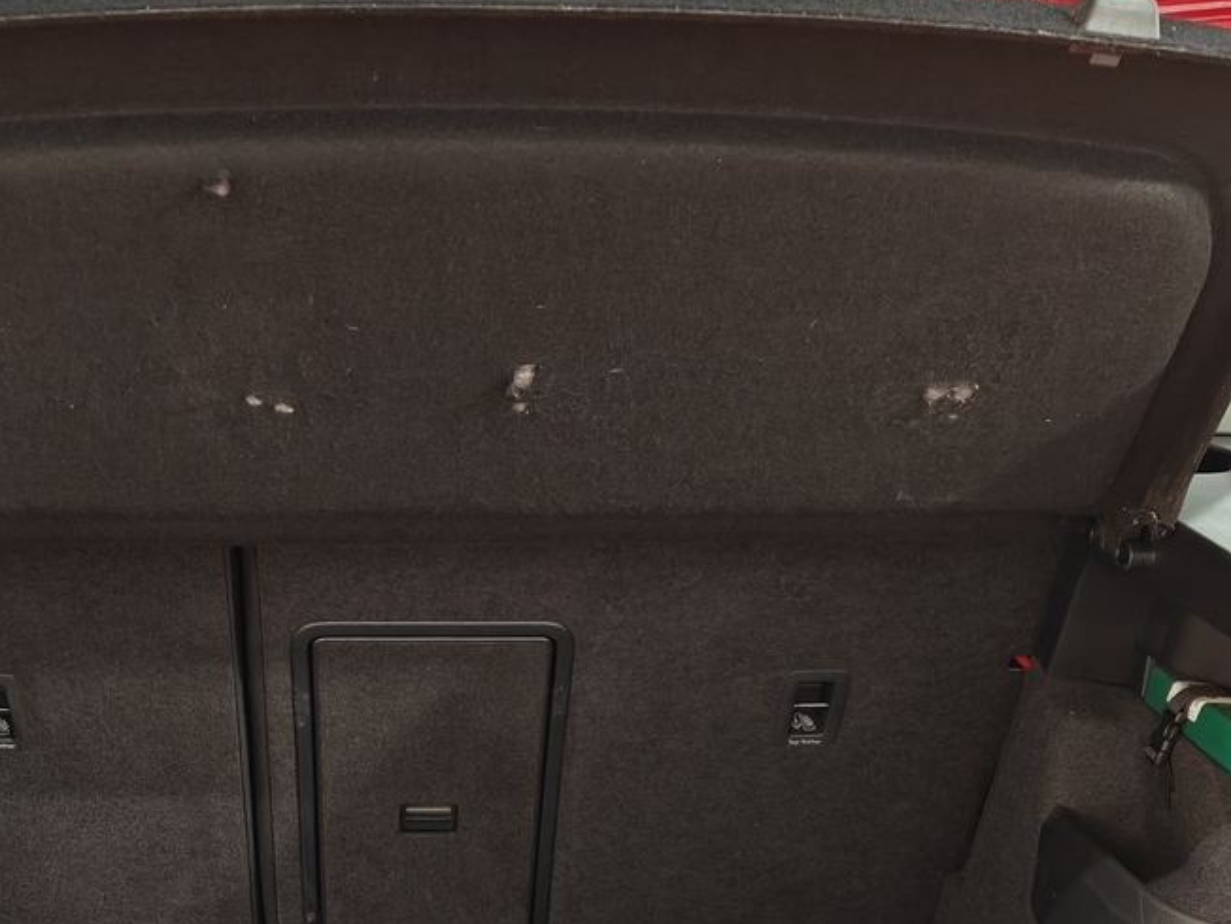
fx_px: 1885
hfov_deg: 35.7
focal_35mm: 53
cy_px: 860
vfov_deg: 26.5
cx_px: 391
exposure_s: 1/35
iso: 160
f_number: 1.8
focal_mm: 5.59
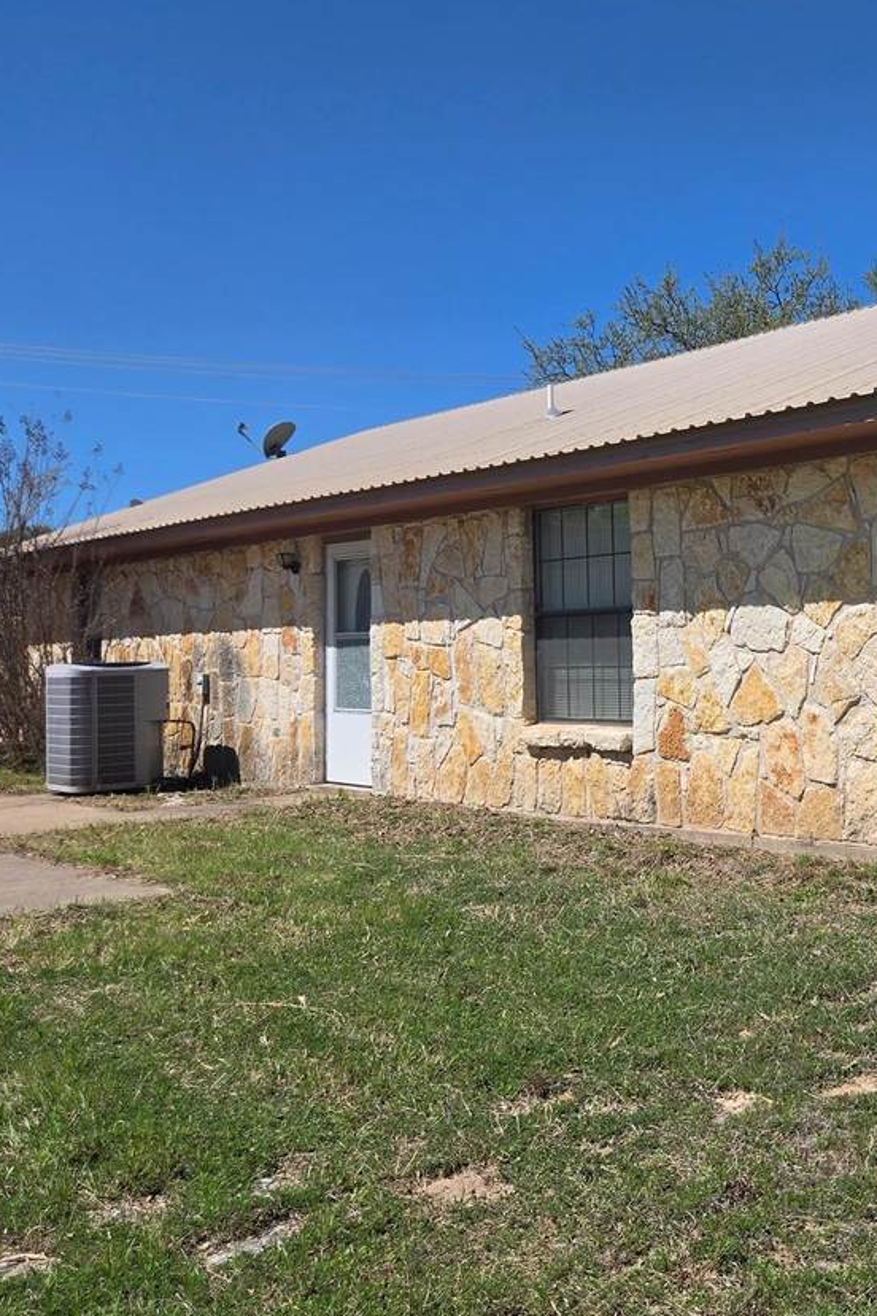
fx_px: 1352
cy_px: 602
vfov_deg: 51.8
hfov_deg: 33.1
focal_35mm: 37
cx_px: 867
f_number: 1.8
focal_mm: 5.4
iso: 25
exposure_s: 1/2921
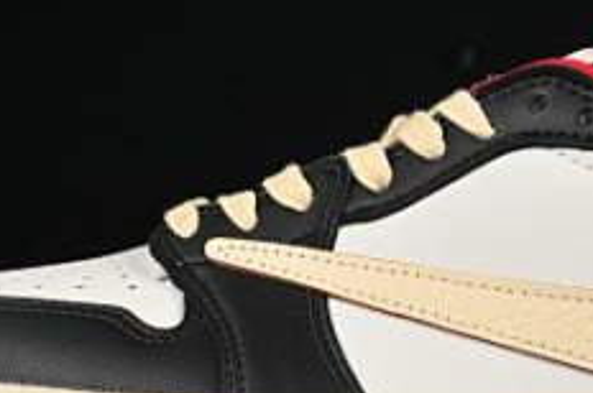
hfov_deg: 8.7
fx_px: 3882
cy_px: 143
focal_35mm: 236
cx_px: 442
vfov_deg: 5.8
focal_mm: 50
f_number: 8
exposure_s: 1/80
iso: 160
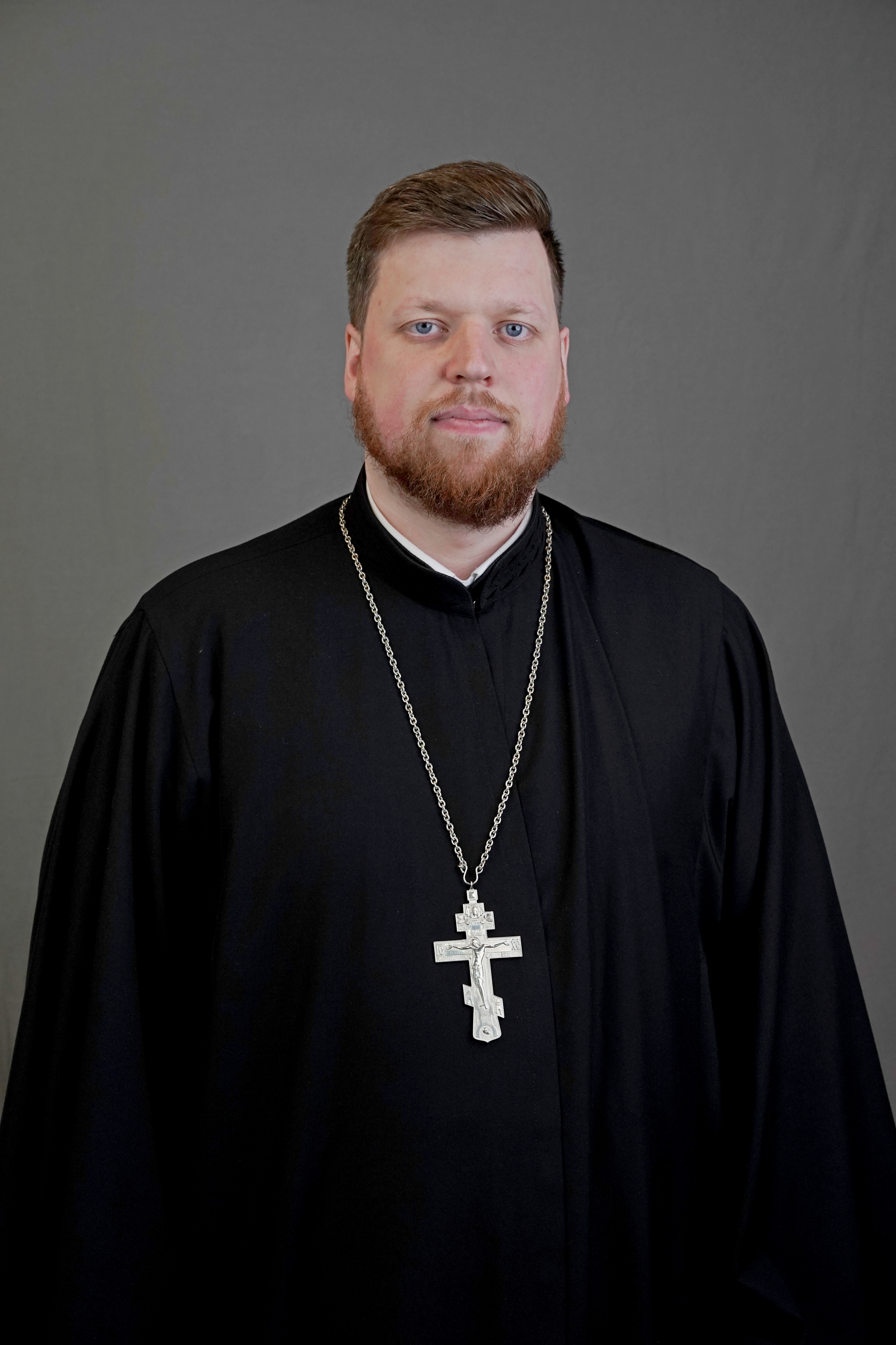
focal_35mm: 85
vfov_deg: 23.9
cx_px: 448
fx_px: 3173
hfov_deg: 16.1
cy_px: 672
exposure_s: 1/100
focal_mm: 85
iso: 1250
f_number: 5.6
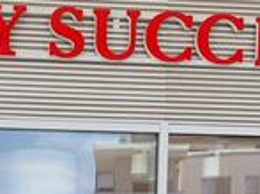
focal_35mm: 109
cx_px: -58
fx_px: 818
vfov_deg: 12.4
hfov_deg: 17.2
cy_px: 353
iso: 25
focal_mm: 5.23
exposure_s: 1/205
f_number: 1.8
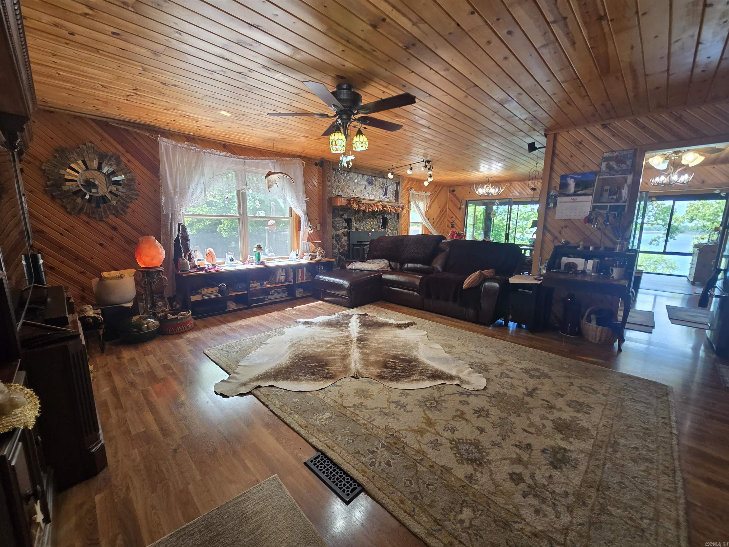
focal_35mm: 13
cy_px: 274
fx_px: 274
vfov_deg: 89.9
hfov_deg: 106.2
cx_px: 364
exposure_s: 1/60
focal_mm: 2.2
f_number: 2.2
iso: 125
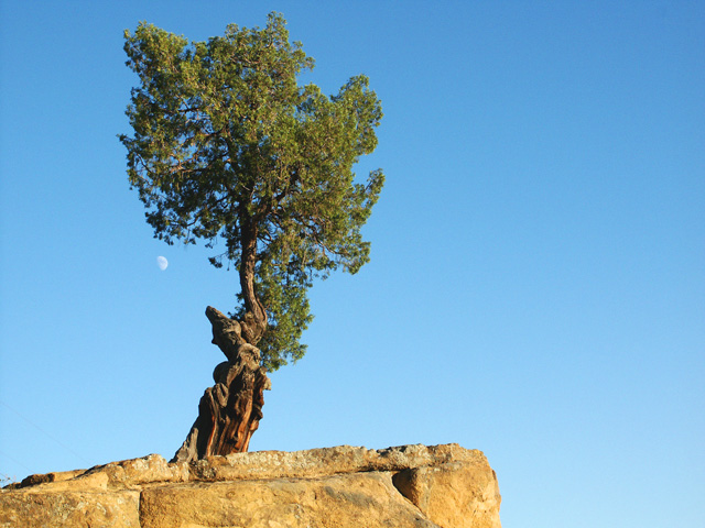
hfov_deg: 25.0
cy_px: 264
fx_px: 1589
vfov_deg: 18.9
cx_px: 352
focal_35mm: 78
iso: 100
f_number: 8
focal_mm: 19.4
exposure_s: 1/180
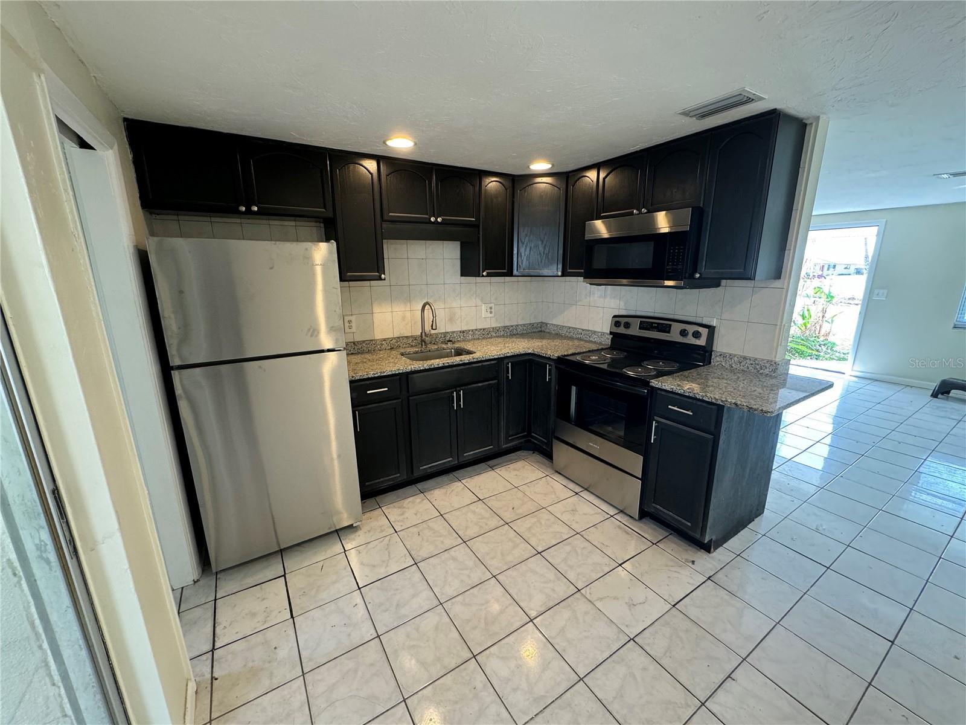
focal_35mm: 14
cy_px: 362
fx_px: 391
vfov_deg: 85.7
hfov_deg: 102.1
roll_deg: +1.2
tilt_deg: -13.8
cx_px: 483
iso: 250
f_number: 2.2
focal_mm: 2.22
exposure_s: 1/60
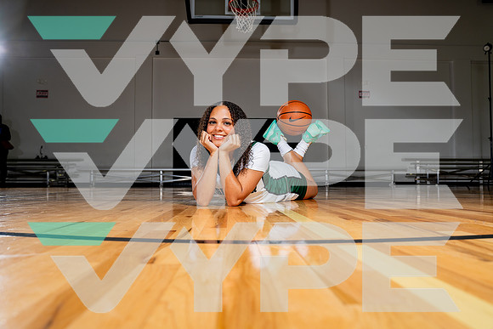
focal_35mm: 31
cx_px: 246
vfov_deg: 42.3
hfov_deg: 60.3
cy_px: 164
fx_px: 425
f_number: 5.6
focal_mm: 31
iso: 200
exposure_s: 1/250
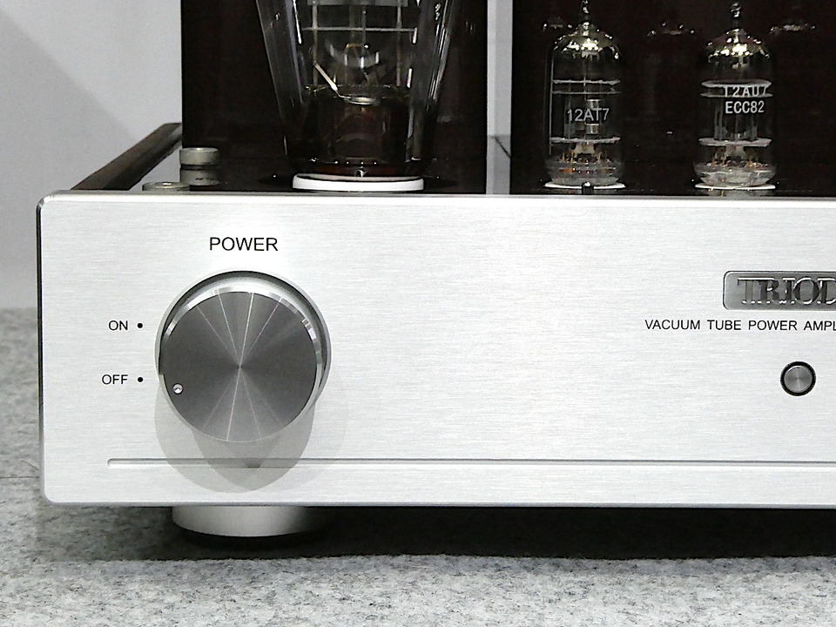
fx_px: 2029
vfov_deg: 17.6
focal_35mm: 84
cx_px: 418
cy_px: 314
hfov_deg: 23.3
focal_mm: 15
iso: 1600
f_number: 8
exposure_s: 1/30
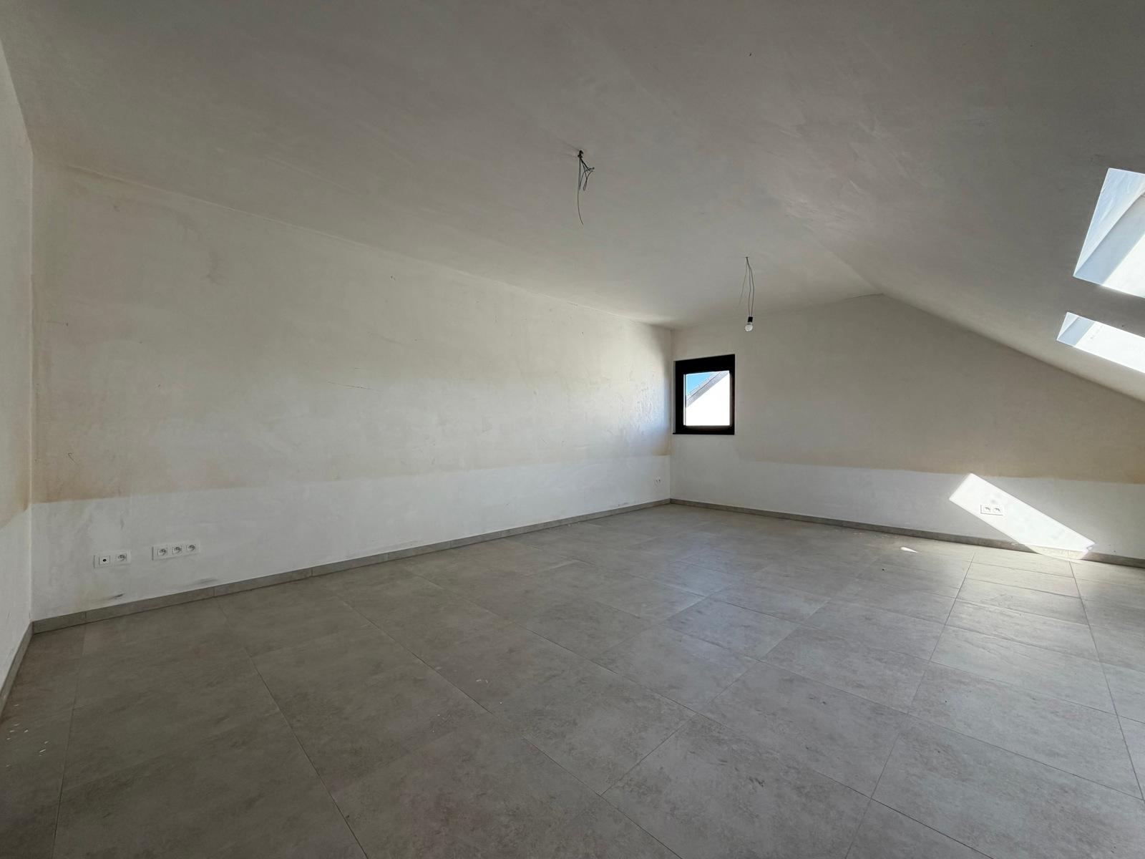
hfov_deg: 102.1
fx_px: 463
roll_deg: -0.1
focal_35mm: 14
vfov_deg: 85.7
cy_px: 430
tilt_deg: -1.3
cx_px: 572
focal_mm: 2.22
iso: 50
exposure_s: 1/142
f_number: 2.2
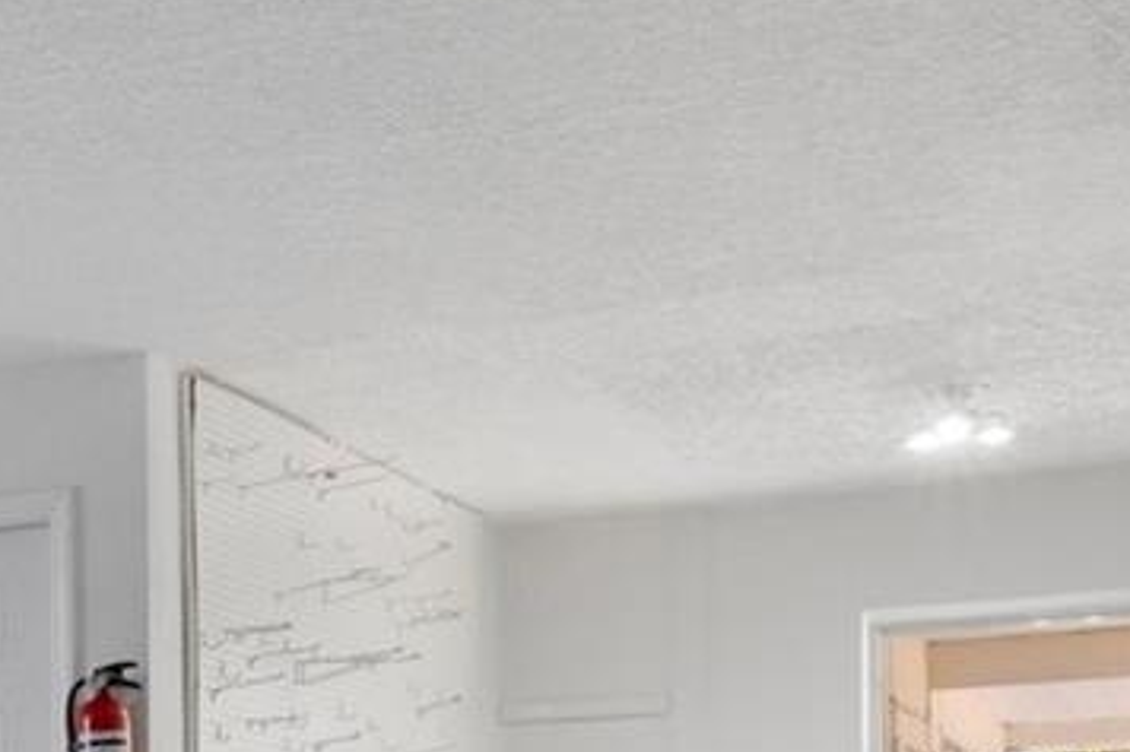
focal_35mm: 81
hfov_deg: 20.6
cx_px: -660
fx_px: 2541
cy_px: 984
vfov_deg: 16.0
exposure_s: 1/6
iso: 320
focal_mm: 12
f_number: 8
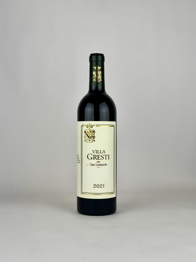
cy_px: 131
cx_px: 98
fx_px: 362
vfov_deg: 39.7
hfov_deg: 30.3
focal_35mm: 48
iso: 80
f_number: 1.78
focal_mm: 6.86
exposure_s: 1/1133
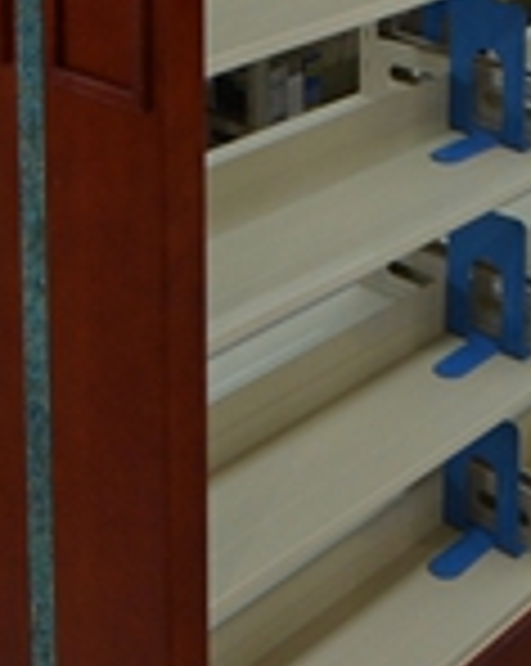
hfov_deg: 19.1
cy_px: -250
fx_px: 1575
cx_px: 333
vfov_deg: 21.2
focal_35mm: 80
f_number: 5
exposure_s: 1/200
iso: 1000
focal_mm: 14
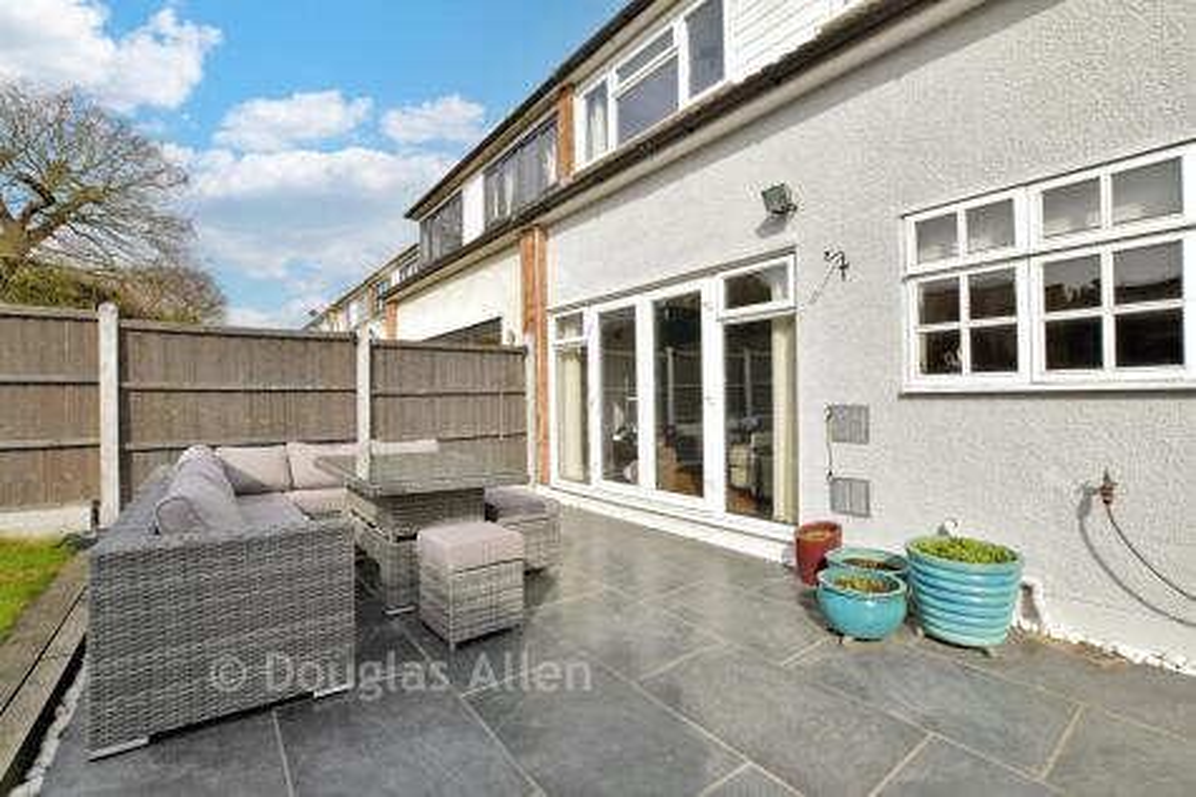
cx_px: 598
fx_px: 498
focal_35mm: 15
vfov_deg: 77.3
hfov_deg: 100.4
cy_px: 398
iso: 100
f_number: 8
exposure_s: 1/250
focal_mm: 10
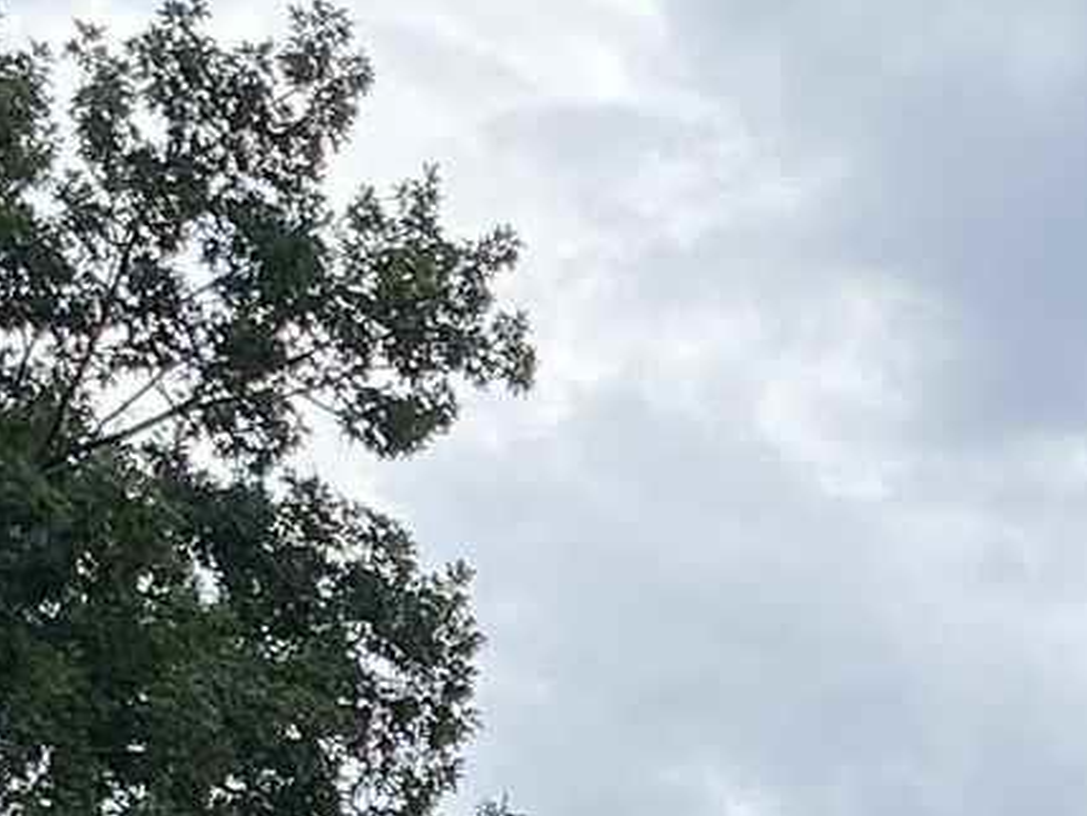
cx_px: 2139
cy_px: 2448
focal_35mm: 186
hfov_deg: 9.9
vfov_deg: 7.1
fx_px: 5842
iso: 32
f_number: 1.8
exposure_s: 1/1808
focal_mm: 4.25
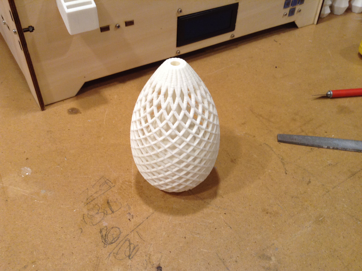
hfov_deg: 55.4
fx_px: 345
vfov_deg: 42.8
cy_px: 136
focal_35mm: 33
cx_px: 181
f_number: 2.4
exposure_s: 1/24
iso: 50
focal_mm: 3.3
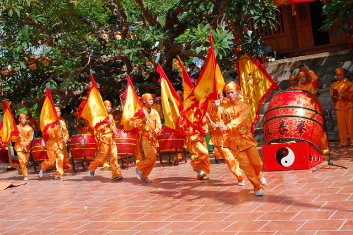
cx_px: 176
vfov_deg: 25.7
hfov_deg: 37.9
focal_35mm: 52
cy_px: 118
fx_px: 515
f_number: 6.3
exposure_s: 1/400
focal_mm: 35
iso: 200
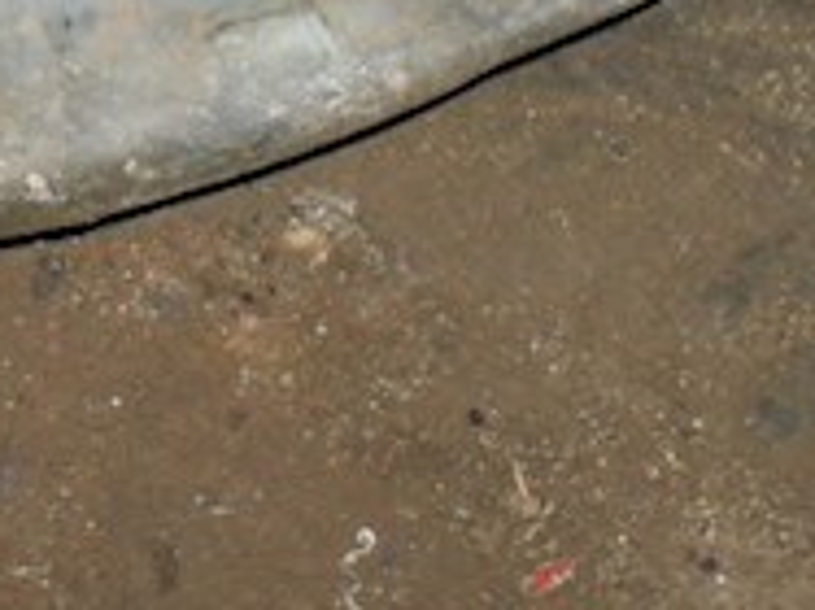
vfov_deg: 11.9
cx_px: 48
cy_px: -218
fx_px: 2823
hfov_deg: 16.2
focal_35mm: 120
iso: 200
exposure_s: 1/45
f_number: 3.2
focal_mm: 6.3
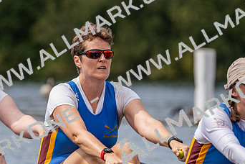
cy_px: 104
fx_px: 3797
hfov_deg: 3.7
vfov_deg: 2.5
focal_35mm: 558
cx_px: 58
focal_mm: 329
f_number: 6.3
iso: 320
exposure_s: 1/1600
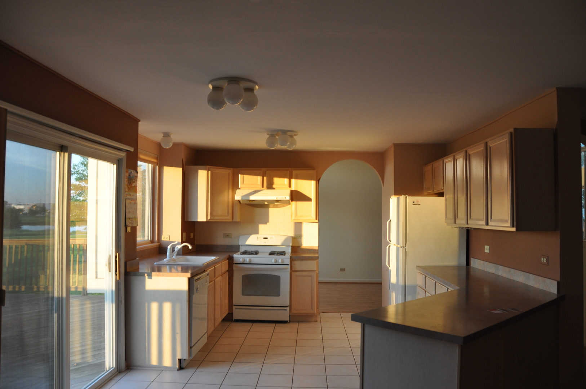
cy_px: 194
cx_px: 293
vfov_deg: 47.8
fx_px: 439
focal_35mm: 27
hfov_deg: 67.4
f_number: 5
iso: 400
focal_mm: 18
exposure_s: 1/100
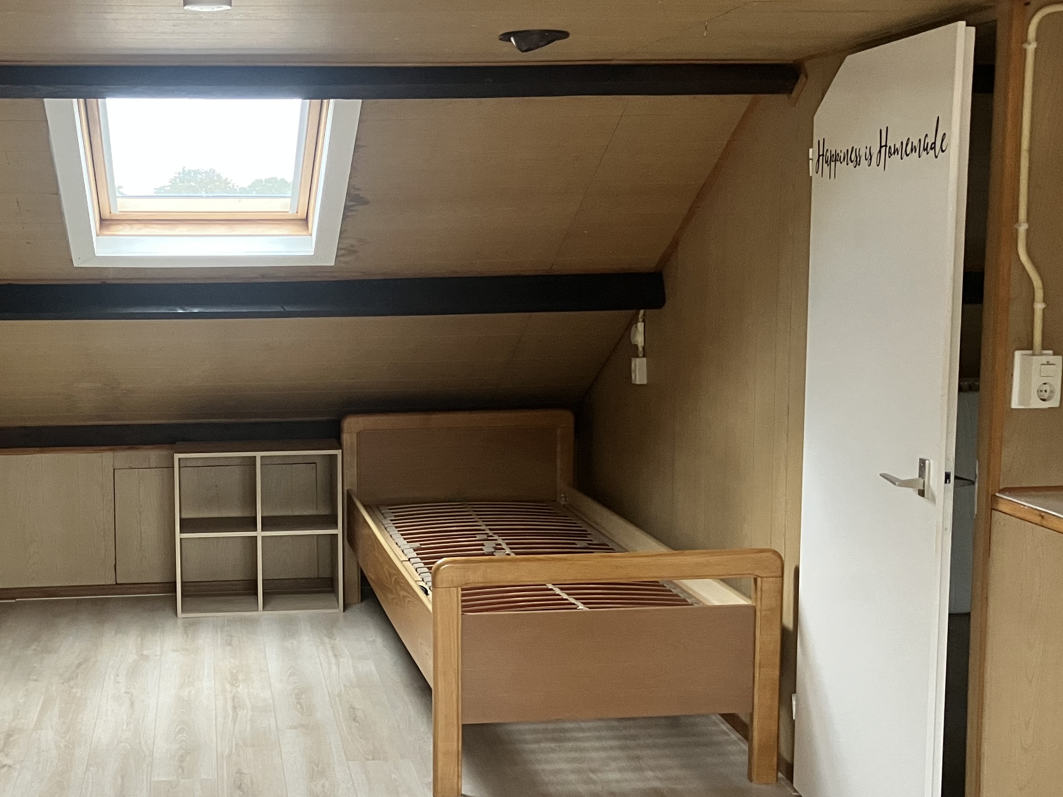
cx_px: 327
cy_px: 417
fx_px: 1413
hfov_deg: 40.6
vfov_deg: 31.5
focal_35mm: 46
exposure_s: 1/60
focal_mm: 3.99
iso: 320
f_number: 1.8
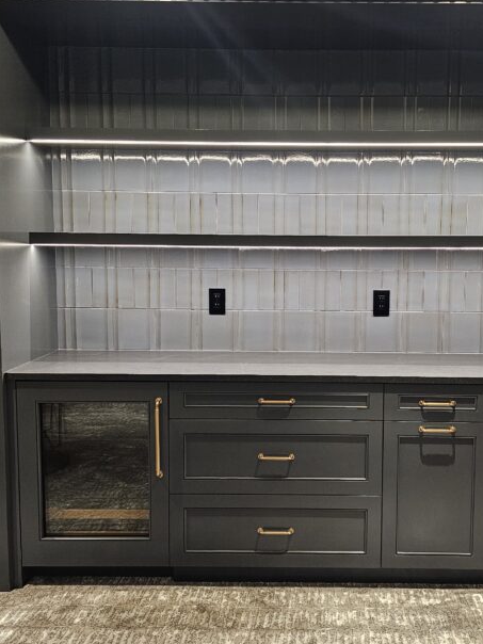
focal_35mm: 39
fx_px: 726
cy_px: 320
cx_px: 306
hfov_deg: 36.6
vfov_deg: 47.9
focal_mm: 6.3
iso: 500
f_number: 1.7
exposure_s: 1/120
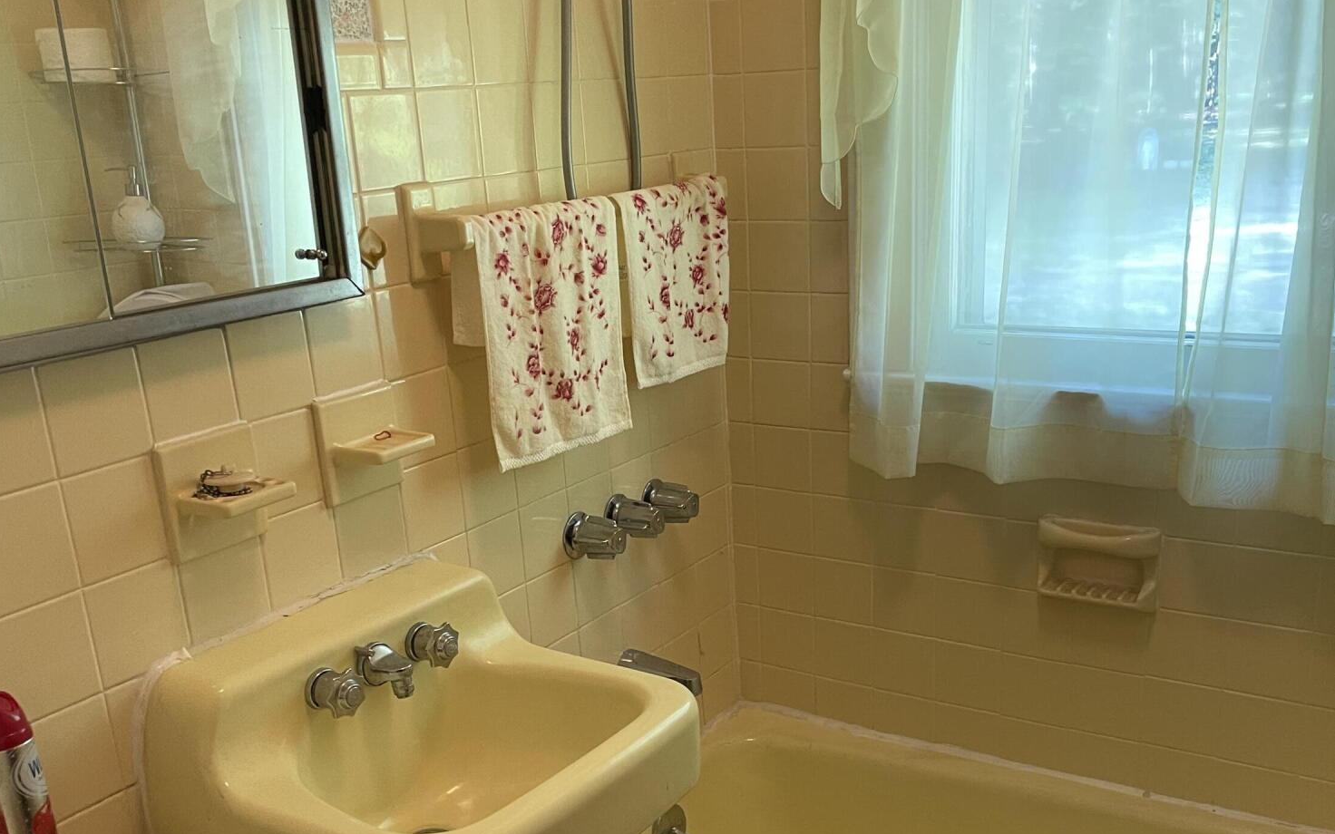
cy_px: 556
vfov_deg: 35.0
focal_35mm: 36
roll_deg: +2.9
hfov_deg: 54.0
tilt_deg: -18.3
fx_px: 1310
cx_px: 658
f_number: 1.6
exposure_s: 1/60
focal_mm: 5.1
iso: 200
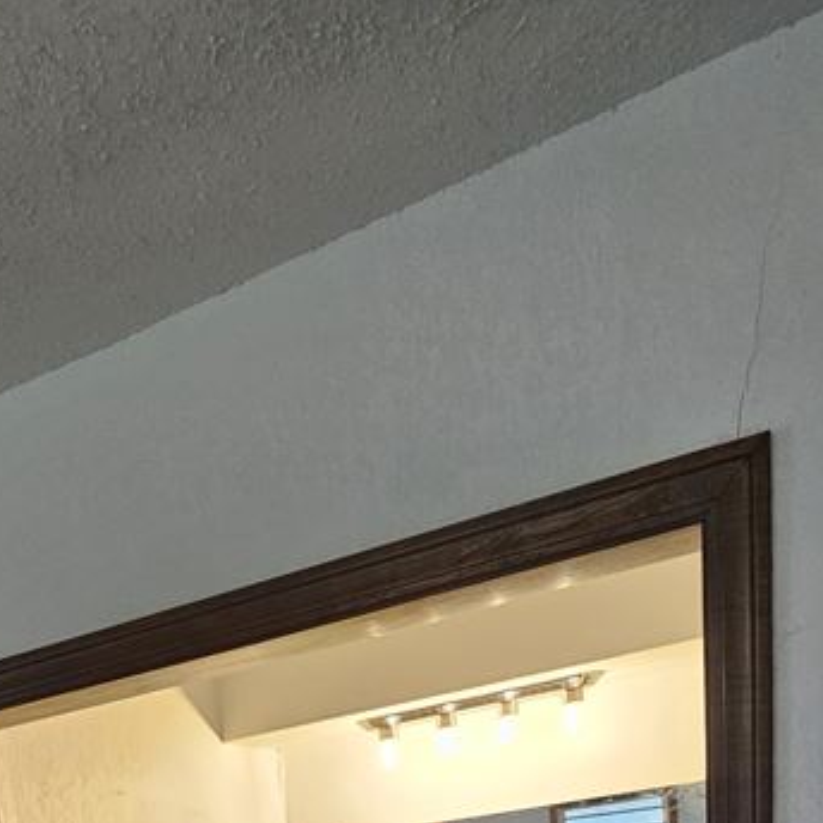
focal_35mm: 32
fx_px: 861
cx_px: 251
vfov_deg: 33.2
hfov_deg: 49.9
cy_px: 1126
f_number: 2.2
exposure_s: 1/60
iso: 125
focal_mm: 2.2
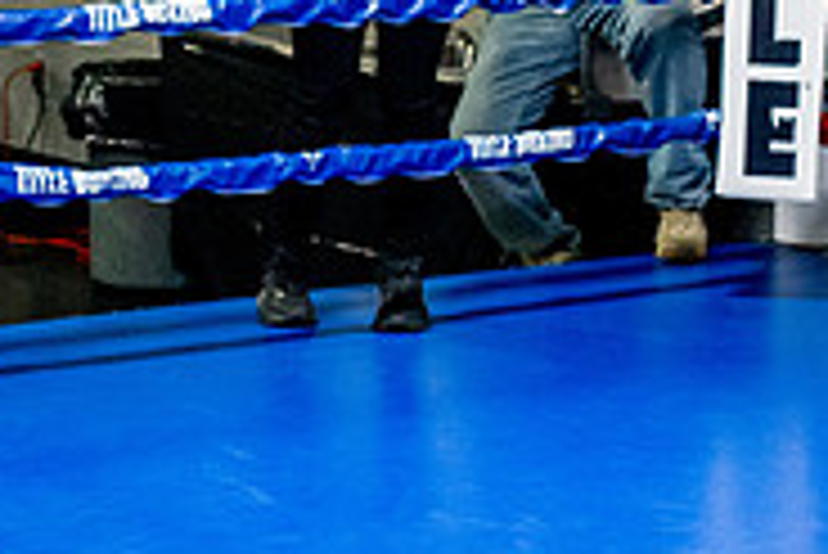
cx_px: 1058
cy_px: 133
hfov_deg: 12.2
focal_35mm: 164
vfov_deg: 8.4
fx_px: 3775
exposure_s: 1/800
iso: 5000
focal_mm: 35
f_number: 2.8
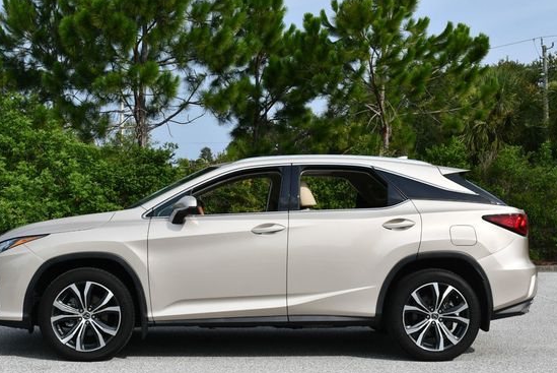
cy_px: 197
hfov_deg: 35.6
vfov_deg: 24.2
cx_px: 254
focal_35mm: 56
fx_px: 867
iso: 100
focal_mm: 24
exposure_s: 1/320
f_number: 9
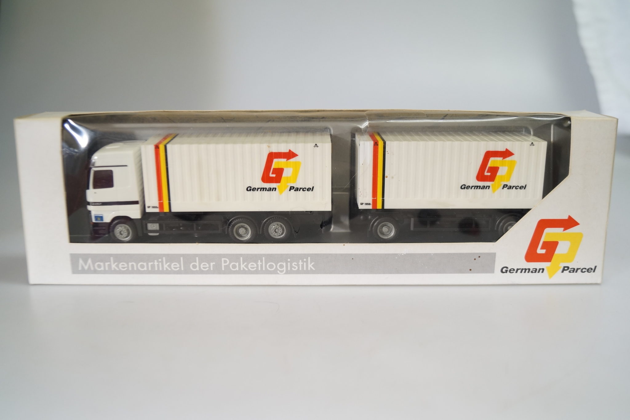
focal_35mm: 36
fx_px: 630
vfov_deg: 36.9
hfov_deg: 53.1
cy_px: 210
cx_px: 315
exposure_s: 1/160
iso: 400
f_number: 4
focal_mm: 24
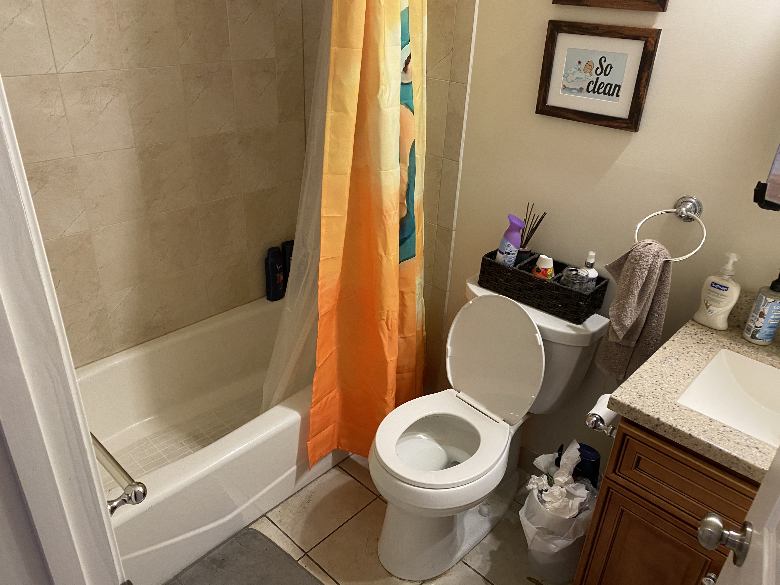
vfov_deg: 53.1
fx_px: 586
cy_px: 292
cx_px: 390
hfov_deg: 67.3
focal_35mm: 26
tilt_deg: -26.7
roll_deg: -3.0
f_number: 1.8
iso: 160
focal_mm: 4.25
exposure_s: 1/60
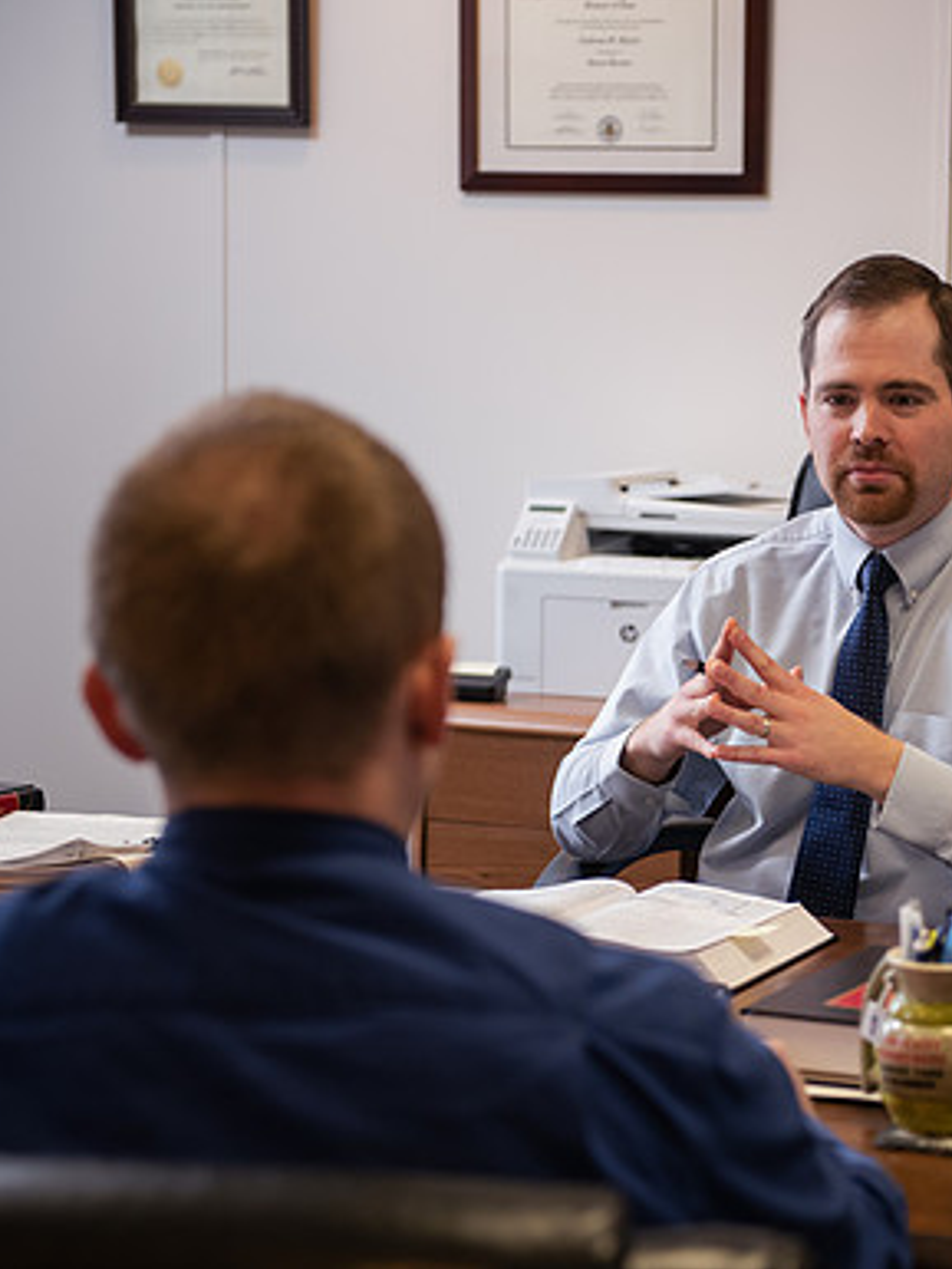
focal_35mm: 87
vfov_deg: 22.5
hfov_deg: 16.7
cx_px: 889
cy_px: 634
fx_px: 3188
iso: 800
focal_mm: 60
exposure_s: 1/125
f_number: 3.2
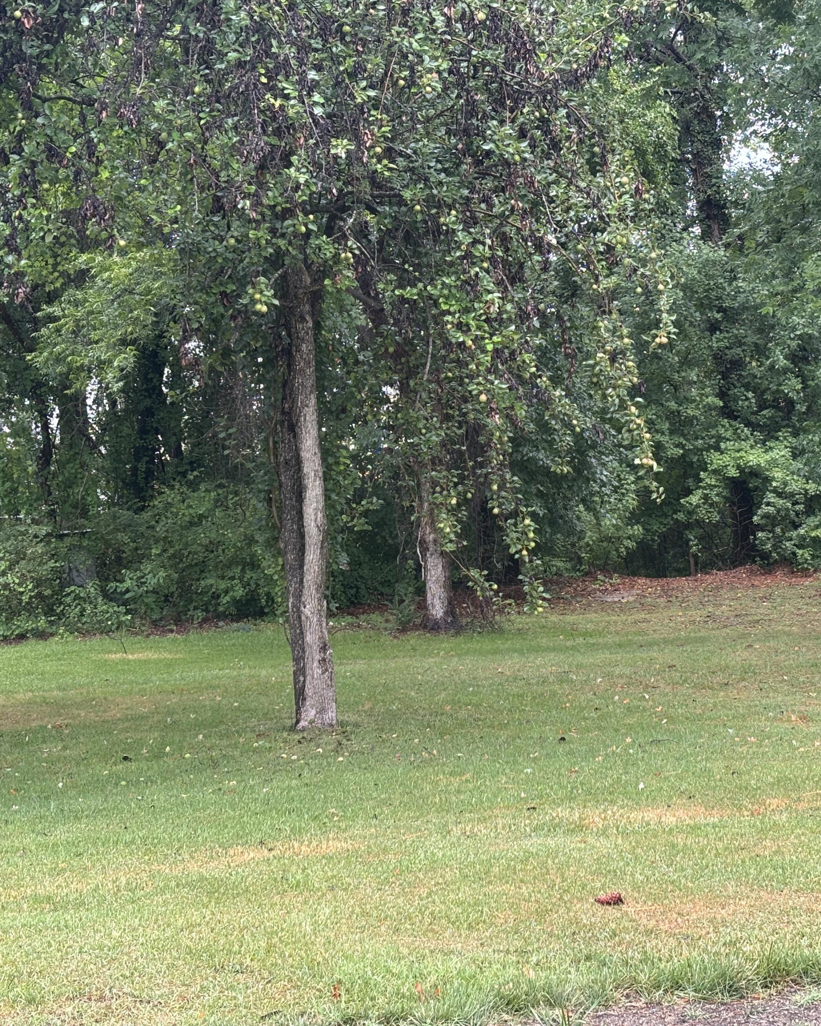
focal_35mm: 68
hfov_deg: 22.5
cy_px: 513
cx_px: 485
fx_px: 2066
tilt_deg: -3.8
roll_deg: +1.2
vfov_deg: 27.9
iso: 32
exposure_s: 1/179
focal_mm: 5.96
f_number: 1.6
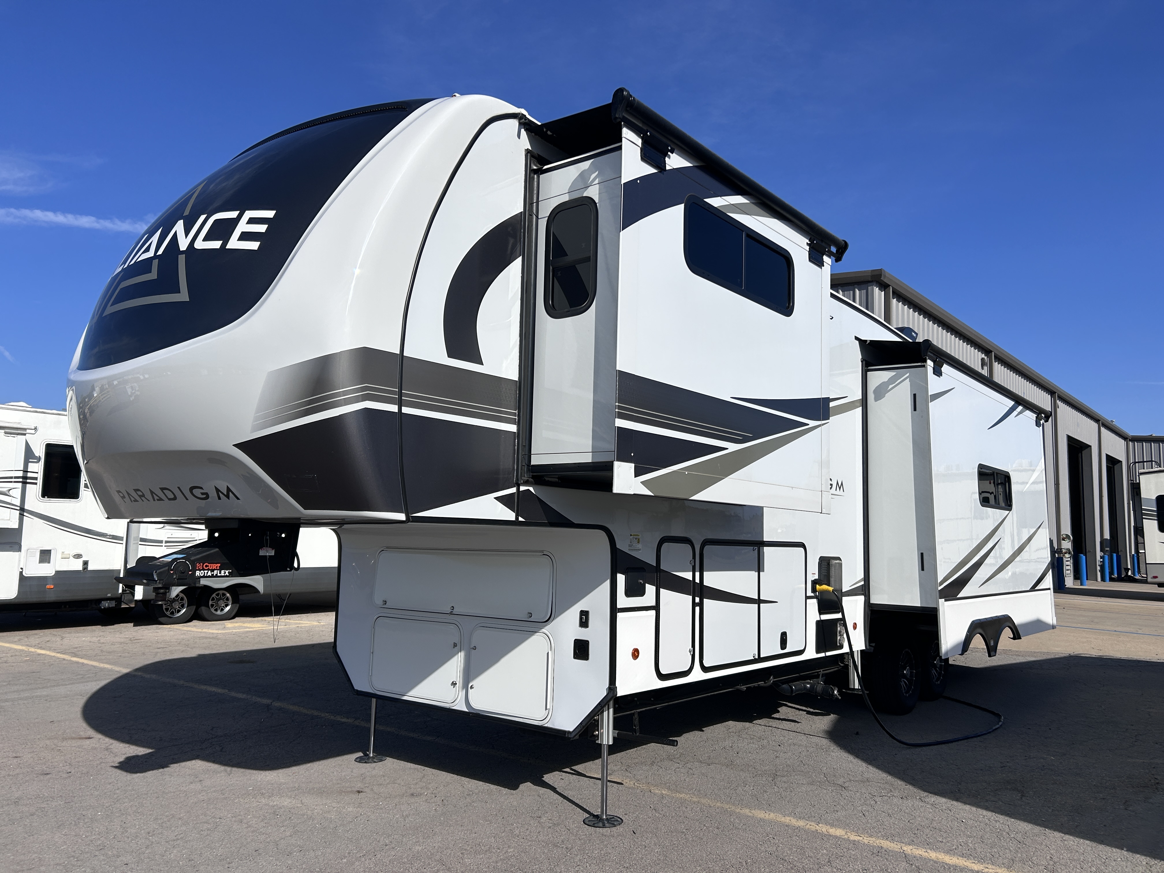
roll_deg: +0.0
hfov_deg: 67.3
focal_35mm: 26
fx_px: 874
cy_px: 436
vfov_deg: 53.1
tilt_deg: +6.7
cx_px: 582
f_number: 1.5
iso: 50
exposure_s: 1/8000
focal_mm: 5.7
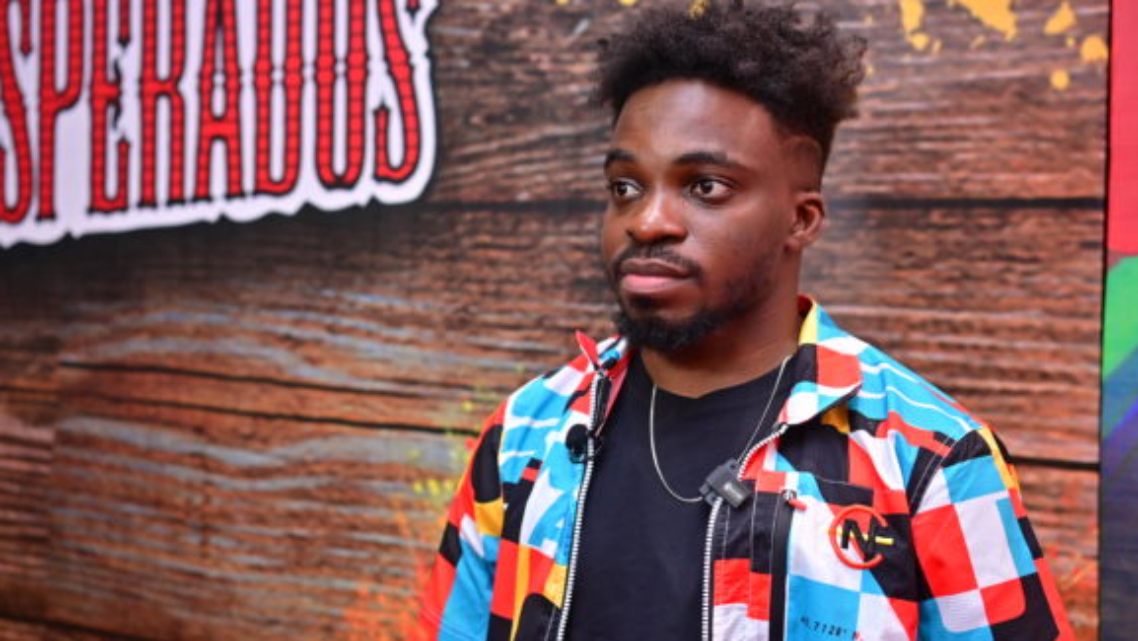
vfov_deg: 22.6
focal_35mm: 53
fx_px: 1600
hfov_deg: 39.2
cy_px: 273
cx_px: 548
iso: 1000
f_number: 2.8
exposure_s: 1/200
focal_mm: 42
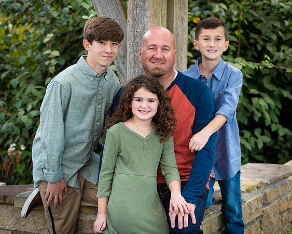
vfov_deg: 13.0
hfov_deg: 16.3
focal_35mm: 118
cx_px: 158
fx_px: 1022
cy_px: 117
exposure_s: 1/320
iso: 100
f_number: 2.8
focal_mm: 70
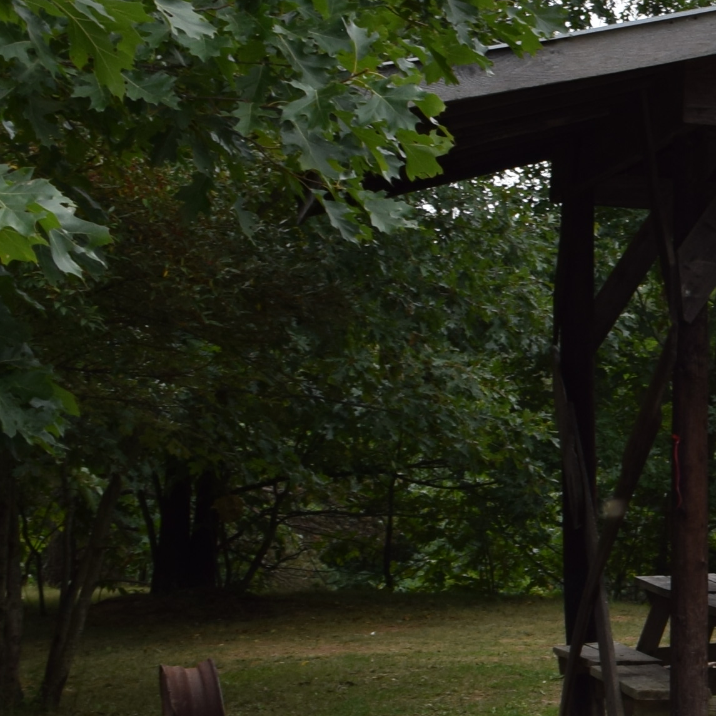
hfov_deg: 11.0
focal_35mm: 140
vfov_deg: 12.3
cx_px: 1581
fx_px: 3281
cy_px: 708
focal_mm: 21
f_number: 7.1
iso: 100
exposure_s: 1/200
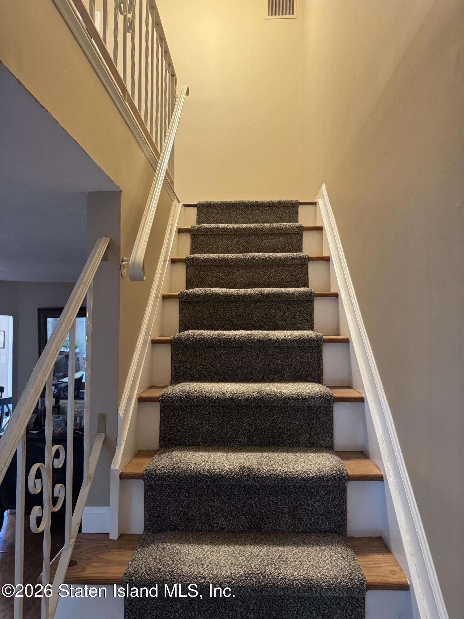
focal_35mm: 24
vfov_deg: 71.6
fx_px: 429
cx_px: 232
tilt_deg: +1.9
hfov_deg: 56.8
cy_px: 310
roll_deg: +0.3
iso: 500
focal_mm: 6.76
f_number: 1.78
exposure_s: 1/60
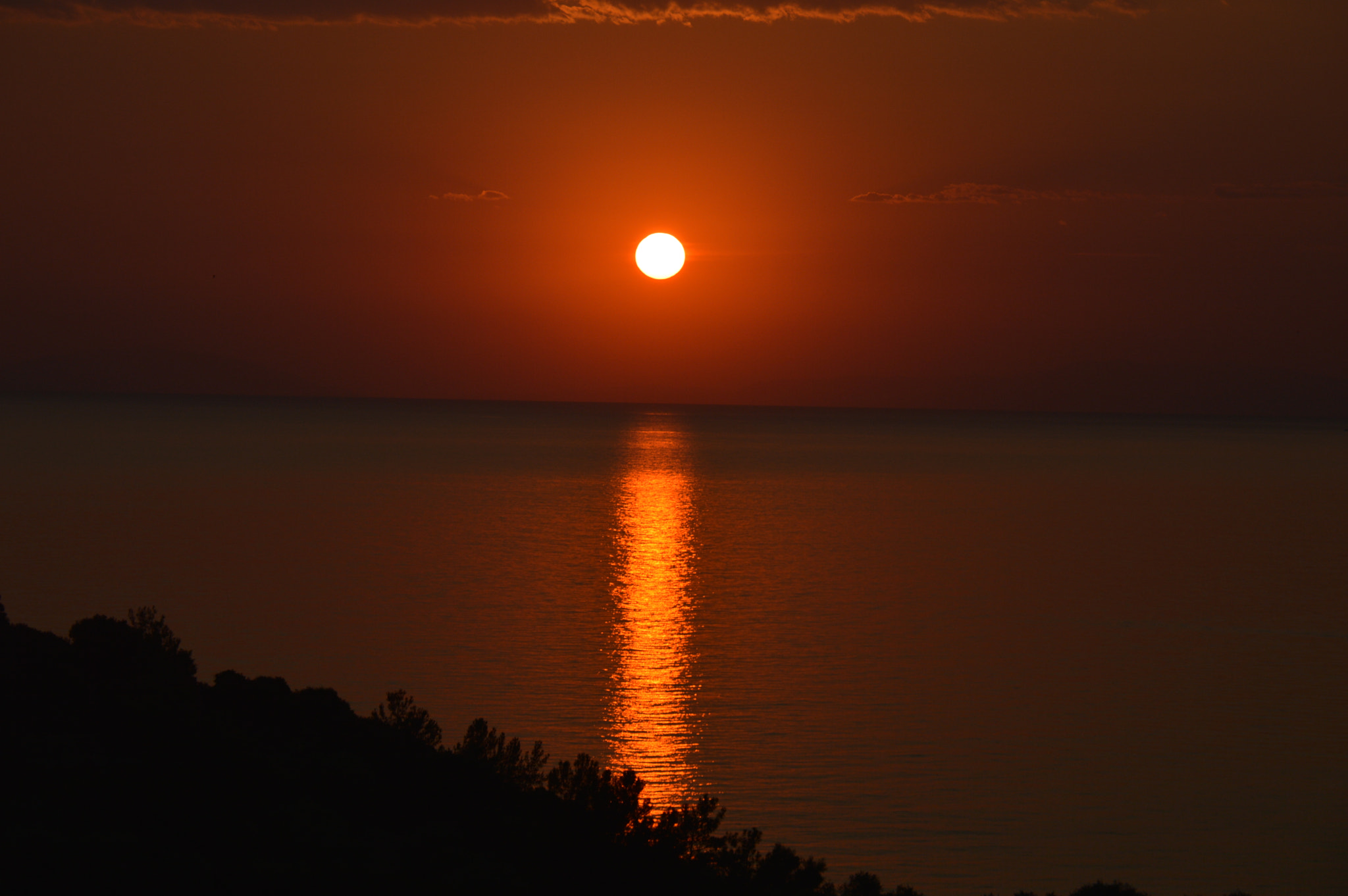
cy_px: 448
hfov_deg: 15.9
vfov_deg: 10.6
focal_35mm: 129
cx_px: 674
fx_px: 4826
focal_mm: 86
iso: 100
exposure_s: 1/1600
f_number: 5.6
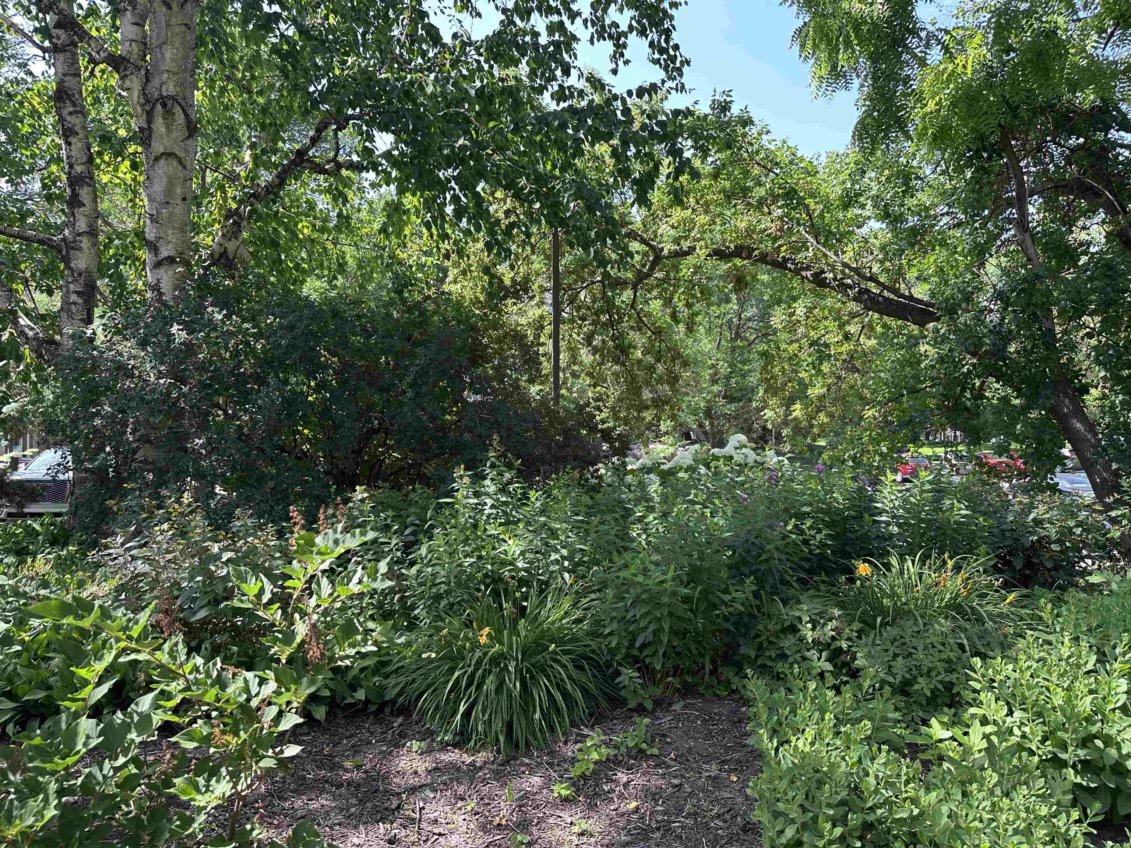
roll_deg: +0.0
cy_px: 424
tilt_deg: +1.7
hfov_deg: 71.6
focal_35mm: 24
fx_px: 784
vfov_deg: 56.8
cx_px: 566
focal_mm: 6.86
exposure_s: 1/433
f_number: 1.78
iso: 80
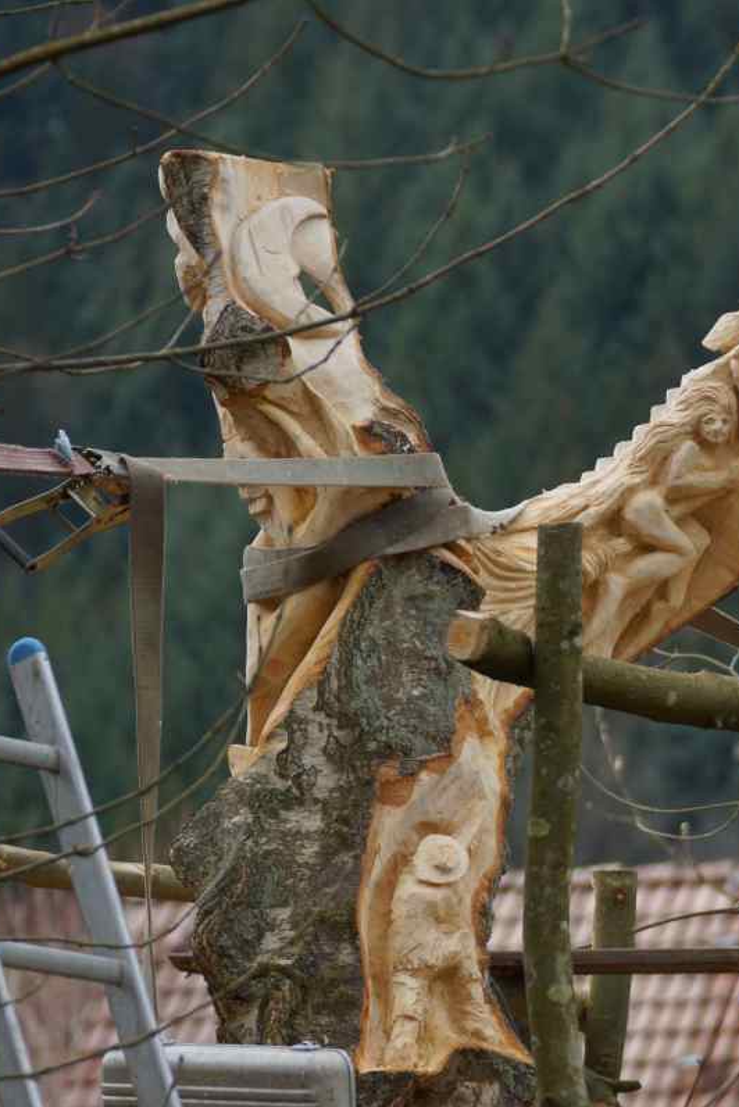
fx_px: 9375
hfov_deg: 4.5
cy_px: 554
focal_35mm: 305
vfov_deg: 6.8
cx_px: 660
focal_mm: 135
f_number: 4.5
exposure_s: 1/250
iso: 100
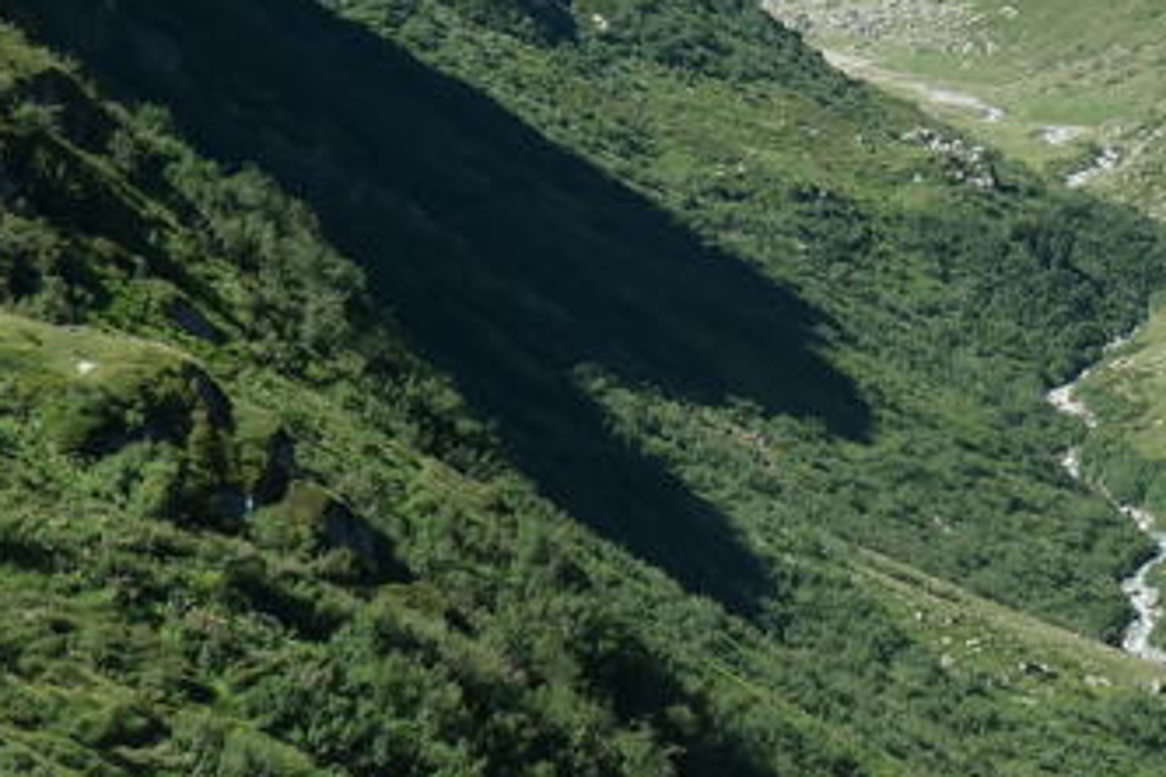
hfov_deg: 12.2
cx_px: 1688
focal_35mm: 162
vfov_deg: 8.4
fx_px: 5247
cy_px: 0
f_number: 4.5
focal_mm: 13.1
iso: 200
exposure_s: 1/800
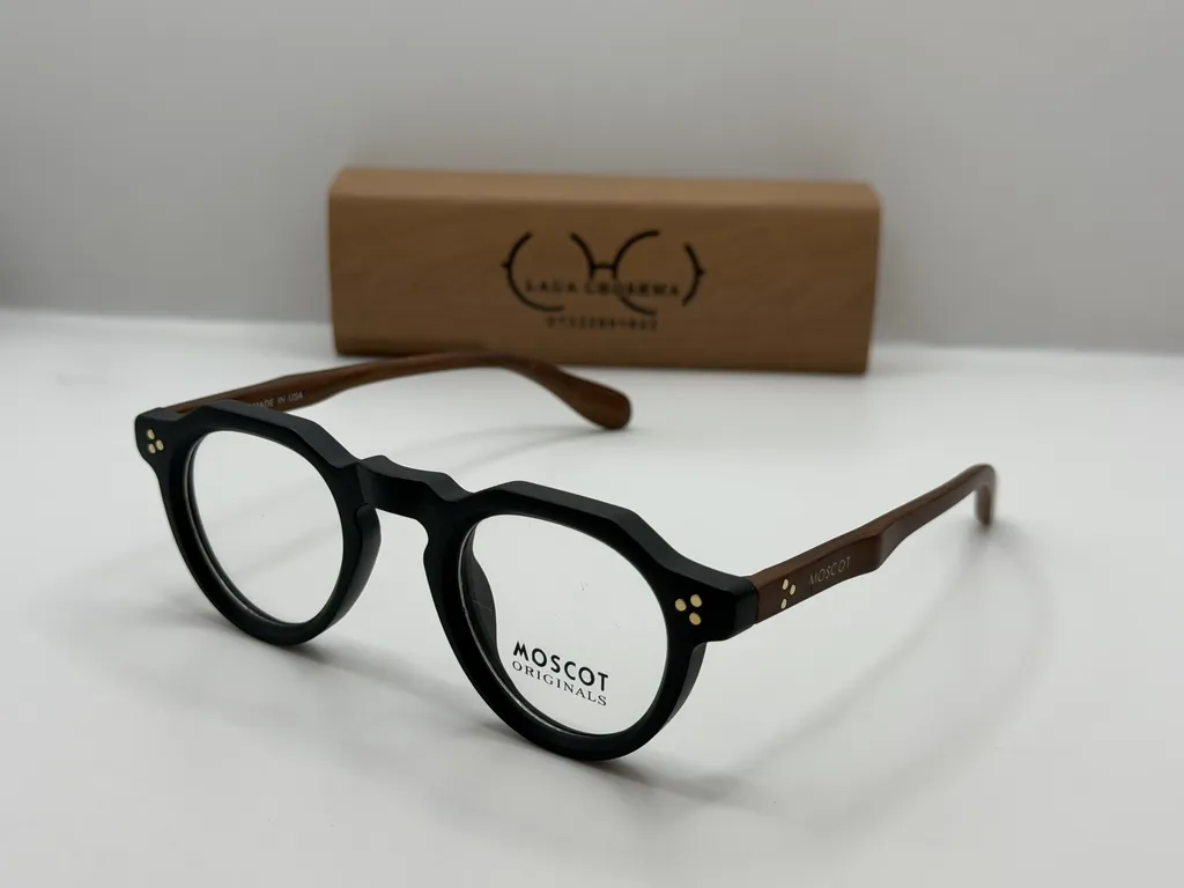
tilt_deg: -19.4
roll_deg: -0.7
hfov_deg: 39.7
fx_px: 1642
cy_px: 444
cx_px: 592
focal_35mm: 48
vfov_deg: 30.3
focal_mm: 6.76
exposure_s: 1/484
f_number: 1.78
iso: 64
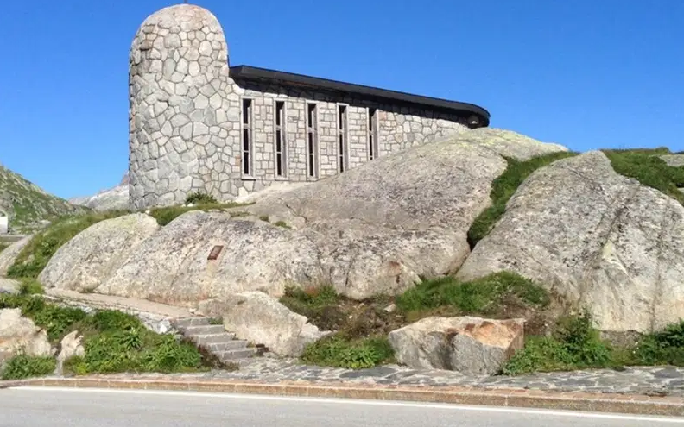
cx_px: 349
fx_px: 988
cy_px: 150
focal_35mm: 53
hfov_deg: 38.2
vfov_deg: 24.3
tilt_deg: +10.2
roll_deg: +0.6
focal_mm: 4.12
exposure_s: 1/1869
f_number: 2.4
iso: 50
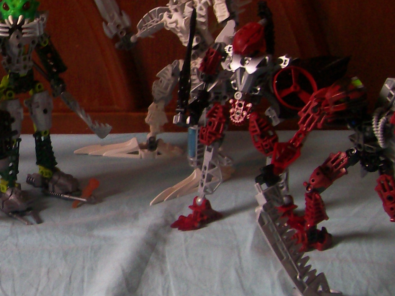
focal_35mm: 90
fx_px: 1027
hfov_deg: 20.7
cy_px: 140
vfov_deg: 16.4
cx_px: -45
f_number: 2.7
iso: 80
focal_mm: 6
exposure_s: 1/61.2
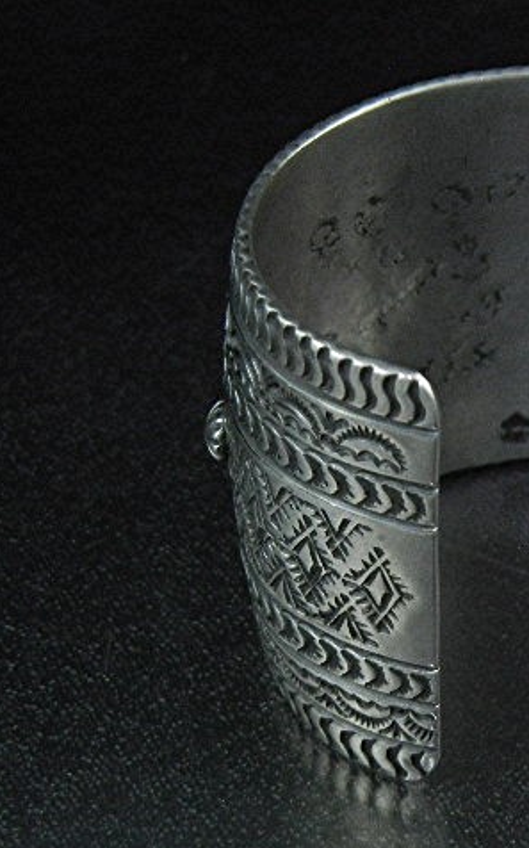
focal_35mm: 97
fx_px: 2240
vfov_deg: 21.4
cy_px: 426
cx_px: 559
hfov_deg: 13.2
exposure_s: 1/30
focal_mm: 12.2
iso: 800
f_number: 8.2
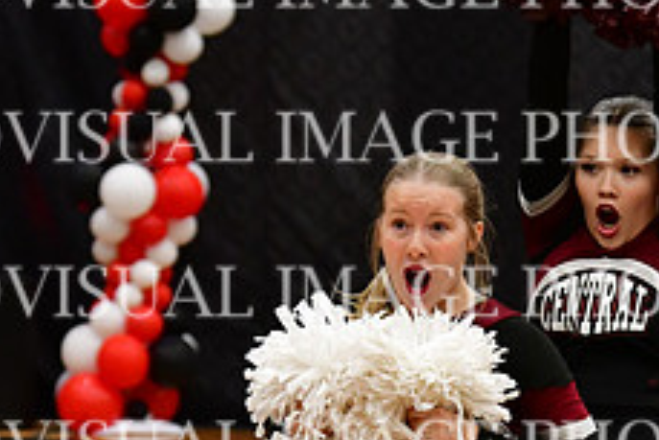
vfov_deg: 3.0
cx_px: 502
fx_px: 8352
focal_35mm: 456
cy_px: 523
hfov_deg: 4.5
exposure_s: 1/500
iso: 4000
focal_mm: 120
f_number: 4
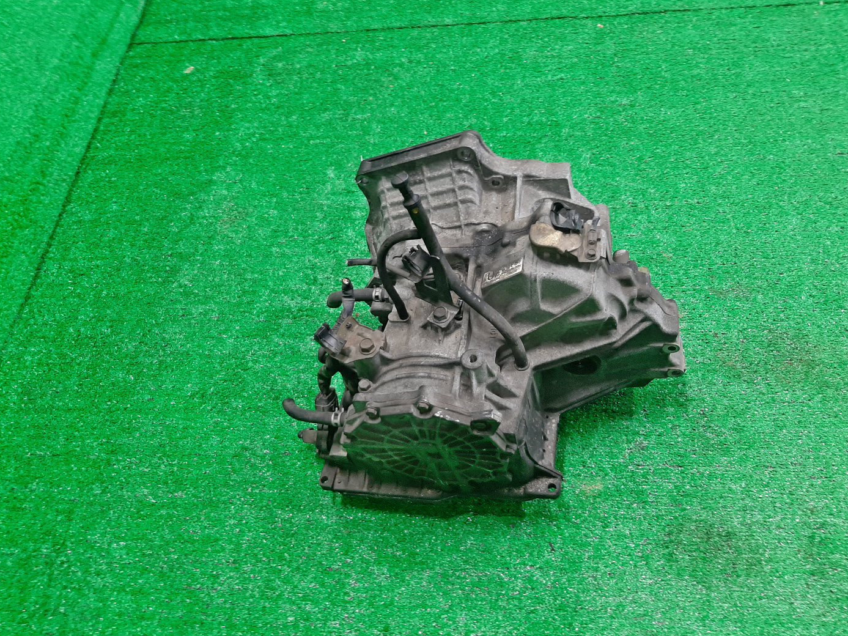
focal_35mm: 27
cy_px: 318
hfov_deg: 65.3
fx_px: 661
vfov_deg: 51.3
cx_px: 431
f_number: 1.7
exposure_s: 1/50
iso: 128
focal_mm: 3.93
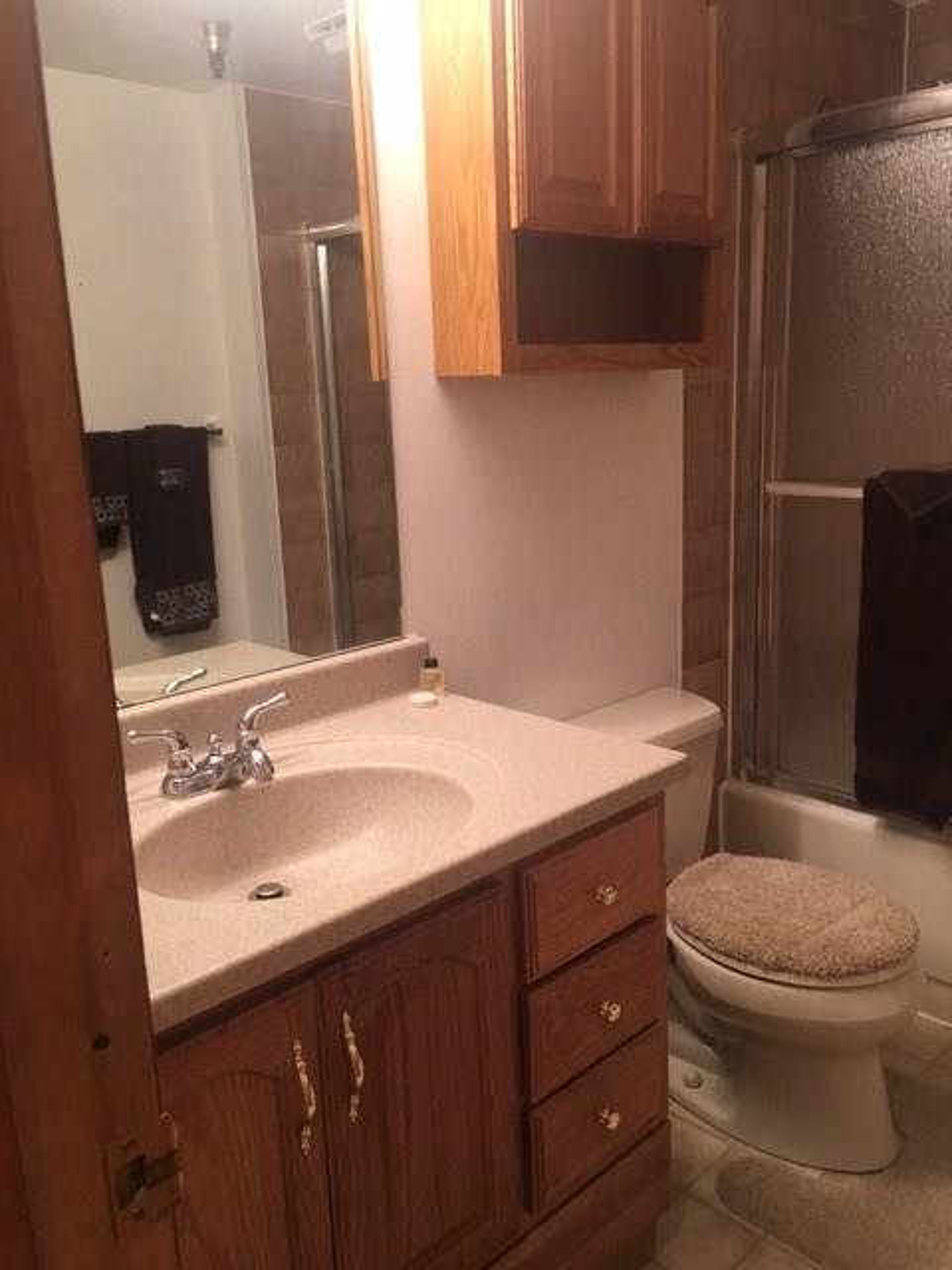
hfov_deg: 48.2
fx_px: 1063
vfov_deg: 61.7
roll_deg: +2.0
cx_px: 476
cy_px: 635
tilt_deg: -11.3
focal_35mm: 29
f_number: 2.2
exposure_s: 1/15
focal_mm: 4.15
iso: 32
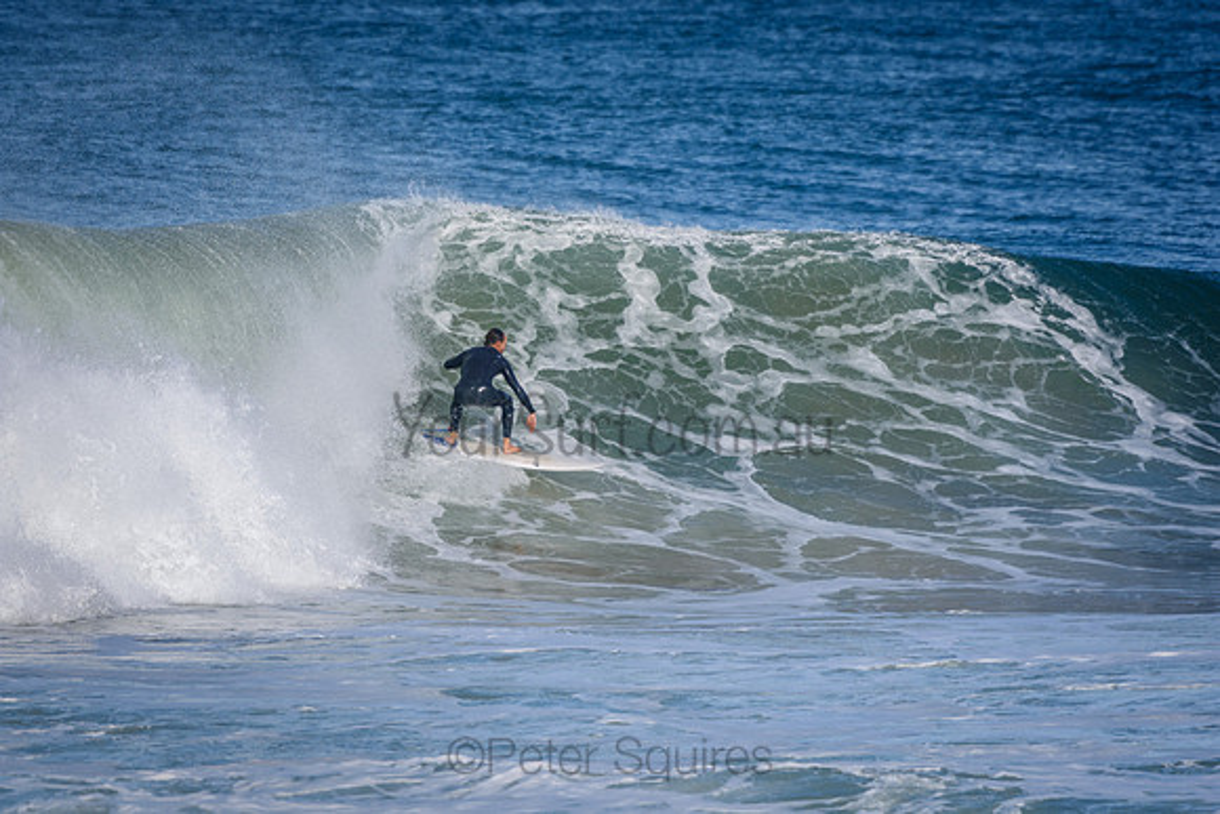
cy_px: 407
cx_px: 610
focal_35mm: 570
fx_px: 19320
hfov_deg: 3.6
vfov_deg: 2.4
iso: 280
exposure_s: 1/2000
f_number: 5.6
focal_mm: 380
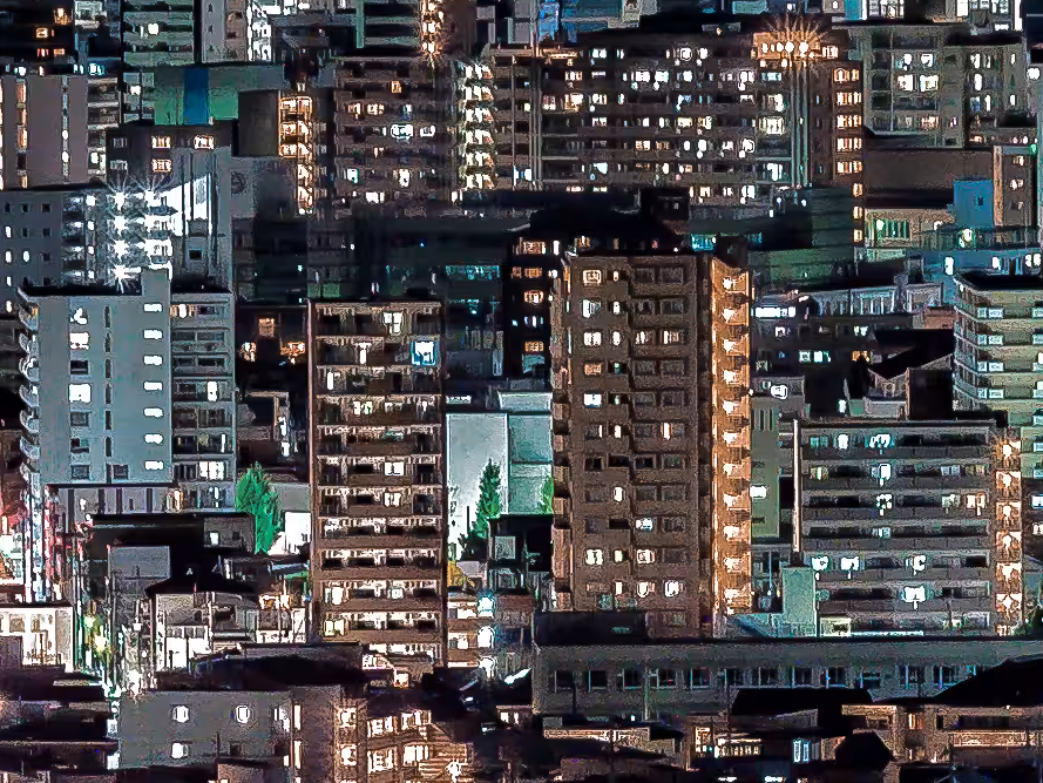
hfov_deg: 1.5
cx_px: 117
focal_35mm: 1307
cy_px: 778
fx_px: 39386
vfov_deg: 1.1
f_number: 8
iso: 100
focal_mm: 200
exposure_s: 10
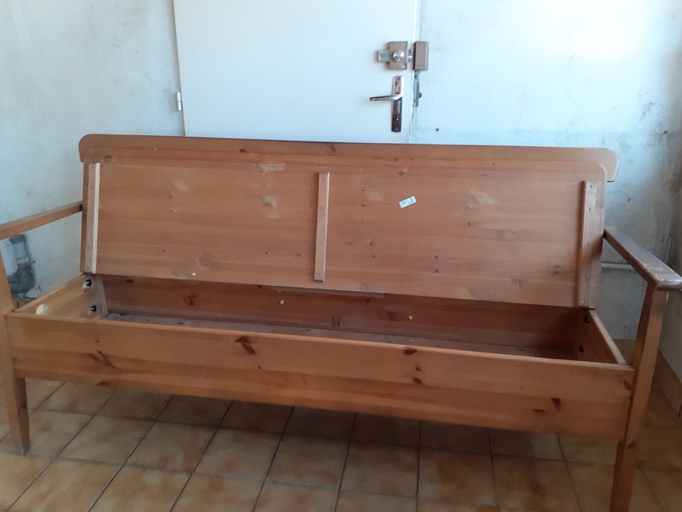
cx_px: 336
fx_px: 552
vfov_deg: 49.7
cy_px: 254
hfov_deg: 63.4
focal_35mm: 28
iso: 160
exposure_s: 1/50
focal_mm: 3.6
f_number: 1.9
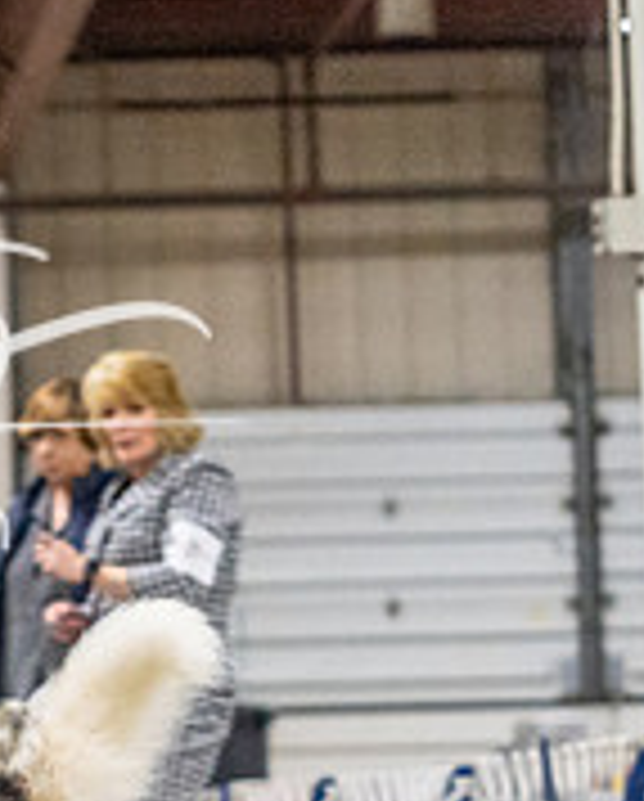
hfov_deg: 6.7
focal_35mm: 226
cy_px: 664
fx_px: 5371
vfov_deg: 8.5
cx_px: -549
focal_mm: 74
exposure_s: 1/320
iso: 6400
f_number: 3.2
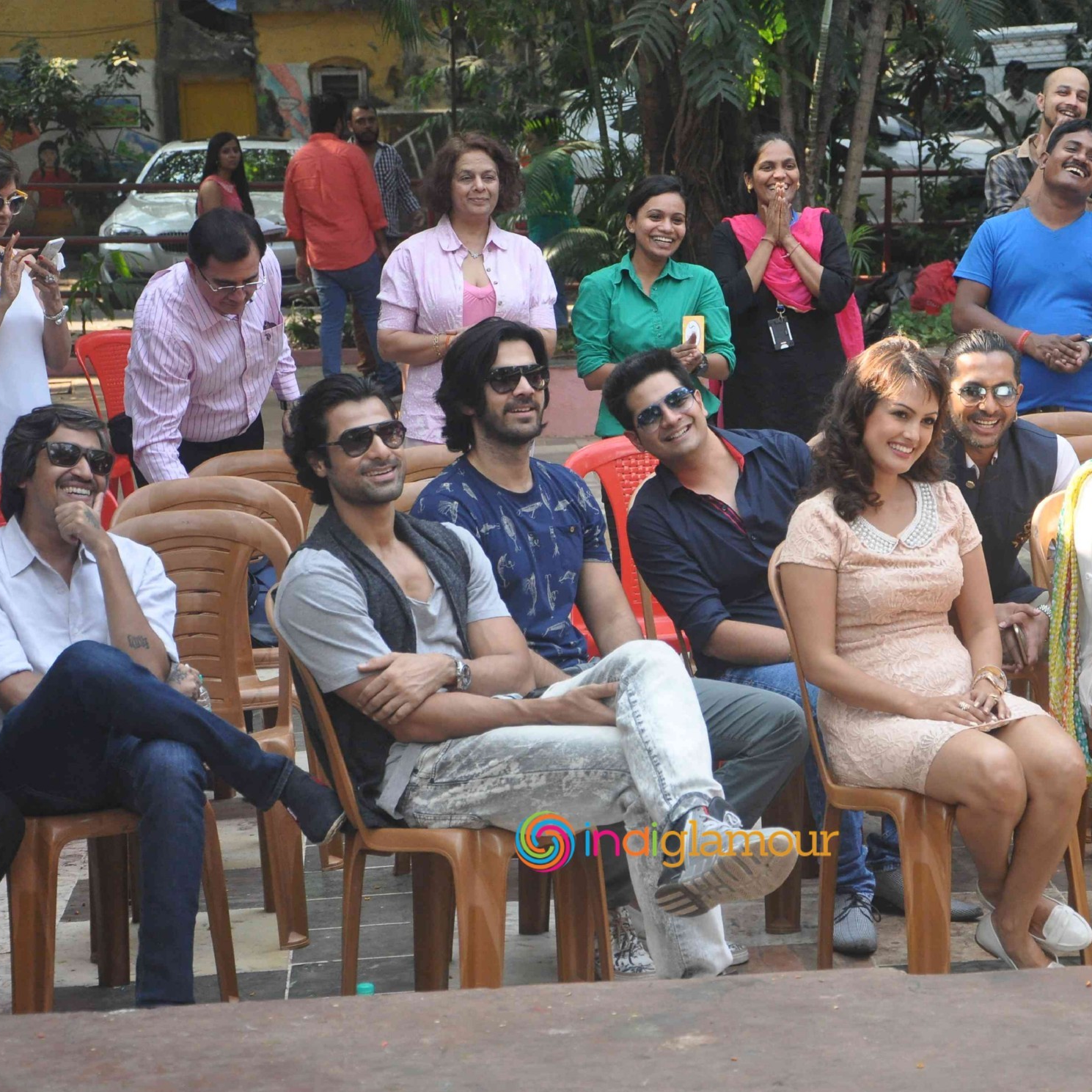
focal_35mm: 112
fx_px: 3997
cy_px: 549
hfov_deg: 15.5
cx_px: 676
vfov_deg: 15.6
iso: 1000
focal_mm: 58
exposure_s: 1/250
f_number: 6.3
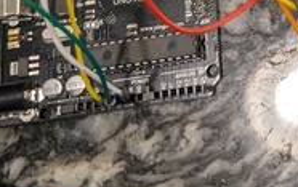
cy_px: -258
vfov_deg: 10.8
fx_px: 846
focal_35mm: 104
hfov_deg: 17.8
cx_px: 454
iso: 190
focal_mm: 6.9
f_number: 1.68
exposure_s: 1/120
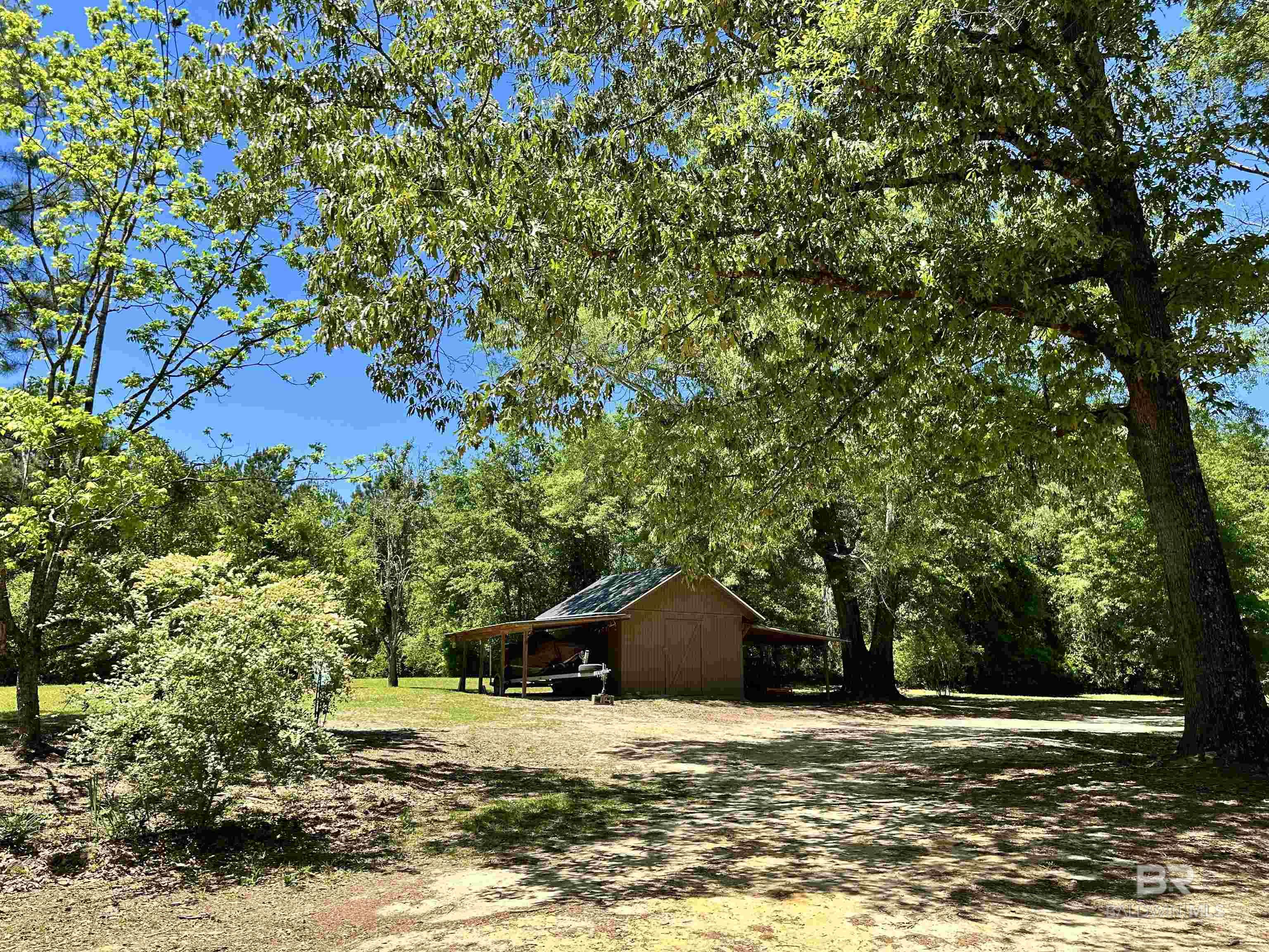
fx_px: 880
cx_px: 634
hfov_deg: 71.6
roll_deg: +0.2
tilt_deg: +13.8
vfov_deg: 56.8
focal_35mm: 24
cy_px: 476
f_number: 1.78
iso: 80
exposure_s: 1/1779
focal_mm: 6.86
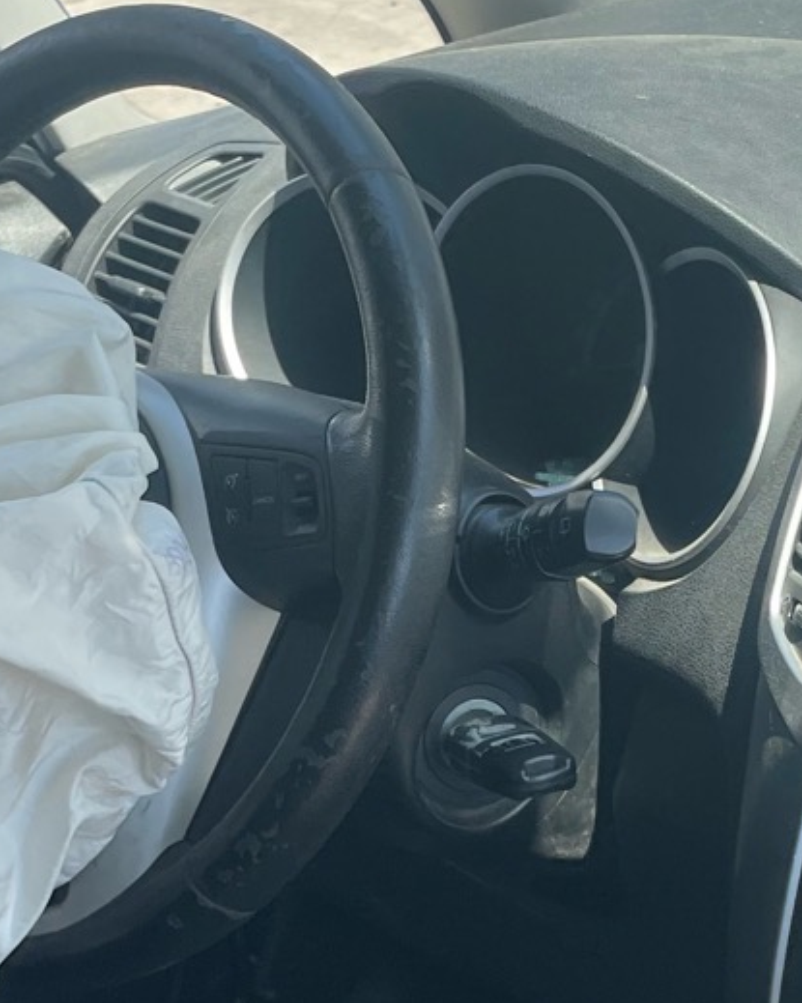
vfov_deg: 21.4
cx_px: 636
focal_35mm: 88
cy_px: 817
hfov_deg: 17.3
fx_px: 2612
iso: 32
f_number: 1.6
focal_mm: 4.2
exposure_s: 1/764
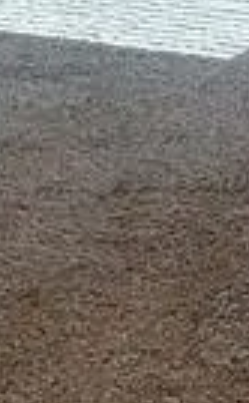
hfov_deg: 6.5
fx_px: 2044
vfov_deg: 10.1
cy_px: -502
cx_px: 666
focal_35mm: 187
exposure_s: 1/120
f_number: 1.8
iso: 40
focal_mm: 5.54
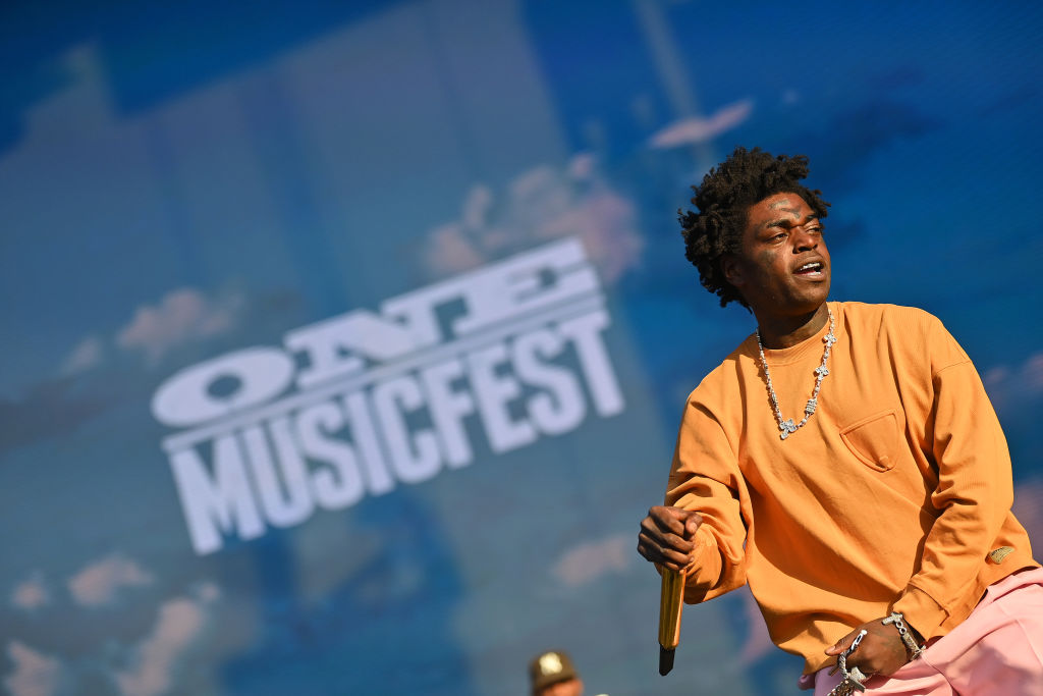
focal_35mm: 98
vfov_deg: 14.0
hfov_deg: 20.8
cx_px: 522
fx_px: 2839
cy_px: 348
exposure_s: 1/5000
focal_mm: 98
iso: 500
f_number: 3.2
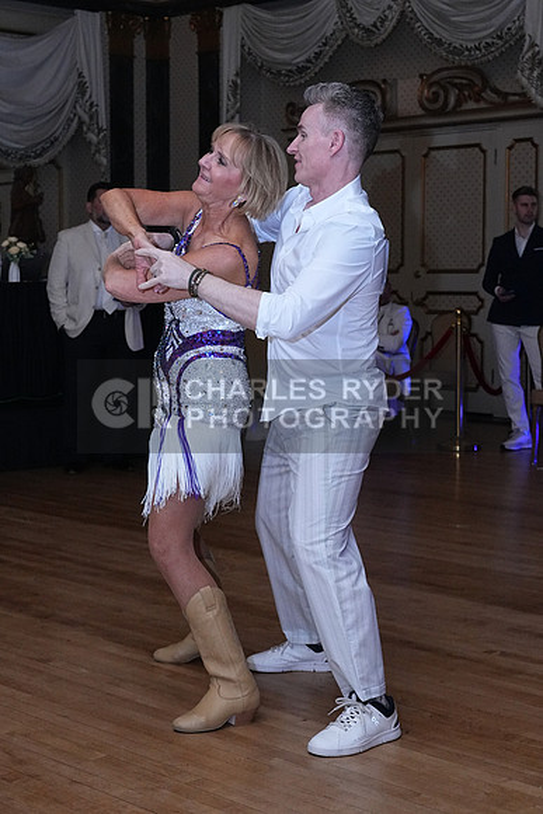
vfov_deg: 33.4
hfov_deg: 22.6
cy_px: 407
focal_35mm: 60
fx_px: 1357
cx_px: 272
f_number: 6.3
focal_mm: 40
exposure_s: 1/200
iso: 5000
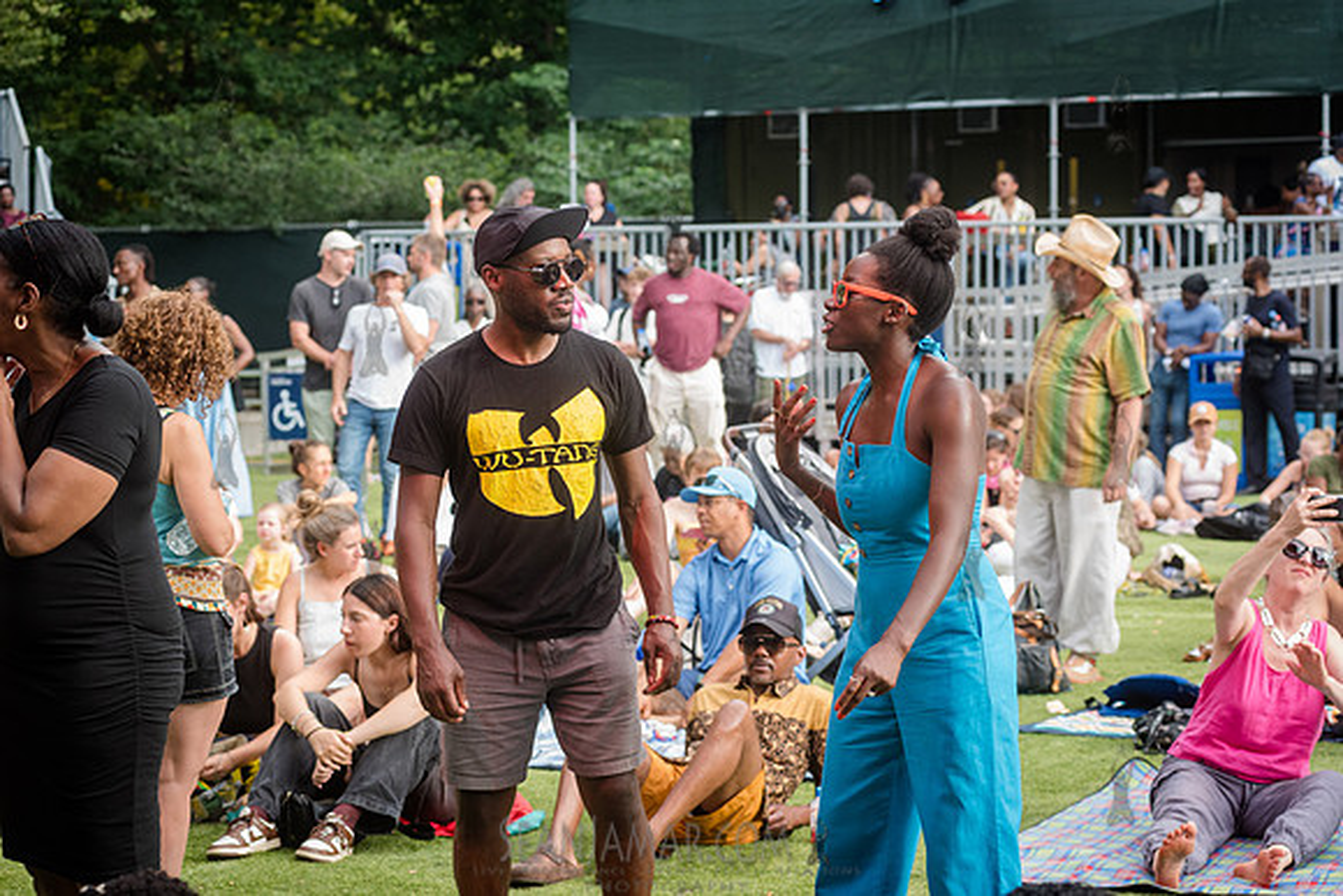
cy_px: 448
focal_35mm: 80
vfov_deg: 17.1
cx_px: 672
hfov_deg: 25.4
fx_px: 2985
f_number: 5
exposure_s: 1/400
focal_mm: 80
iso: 1000
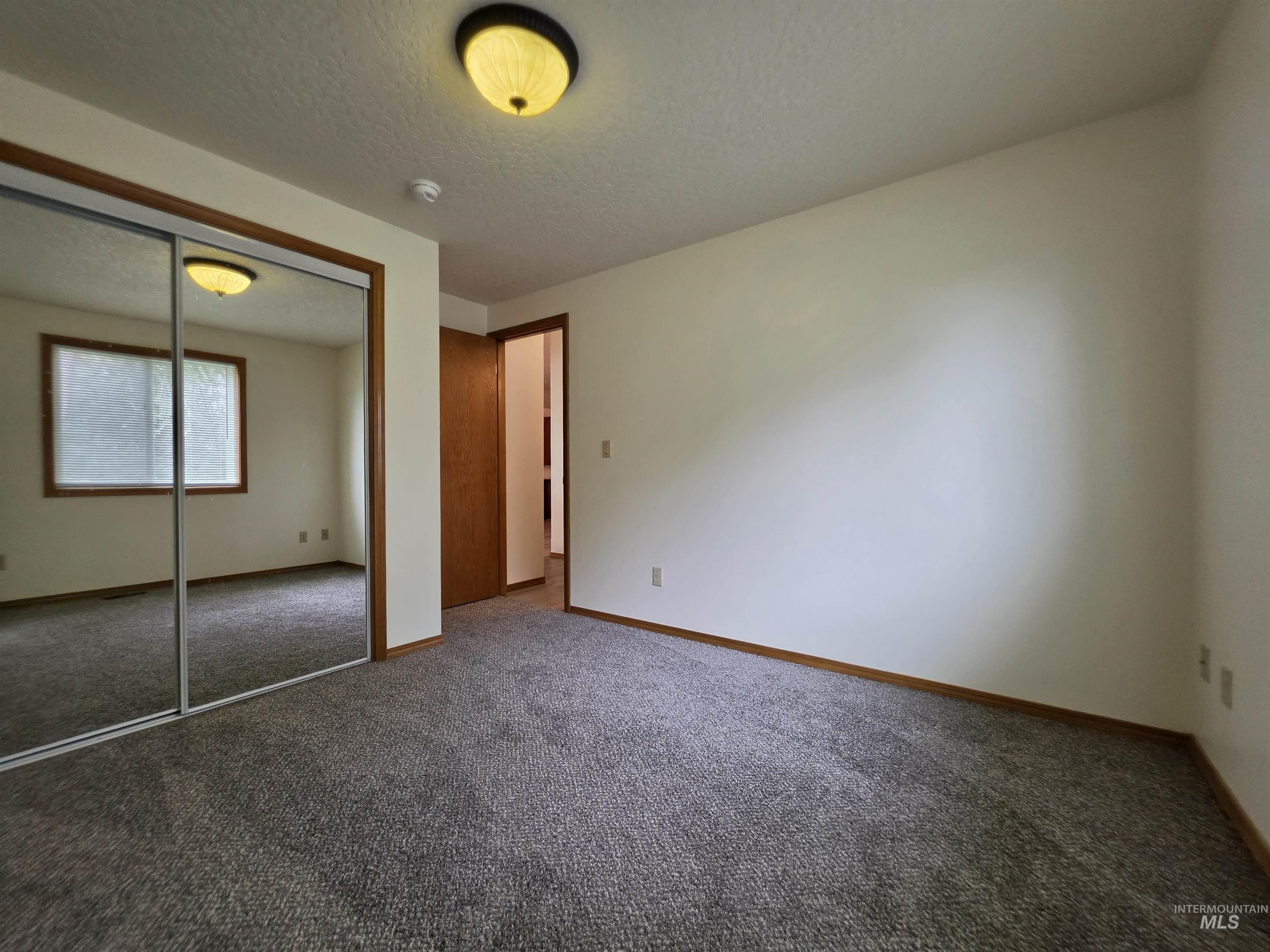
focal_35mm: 13
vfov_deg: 89.9
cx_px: 635
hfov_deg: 106.2
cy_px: 476
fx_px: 477
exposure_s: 1/120
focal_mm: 2.2
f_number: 1.9
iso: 200
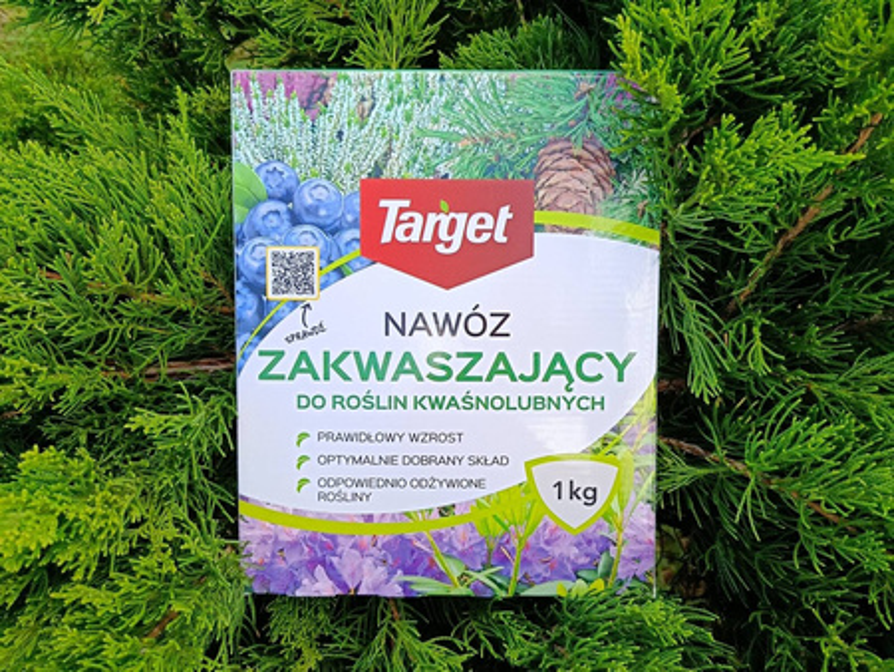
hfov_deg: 71.6
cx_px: 447
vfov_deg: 56.9
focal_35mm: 24
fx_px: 620
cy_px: 336
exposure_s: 1/199
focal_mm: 5.24
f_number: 1.75
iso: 50
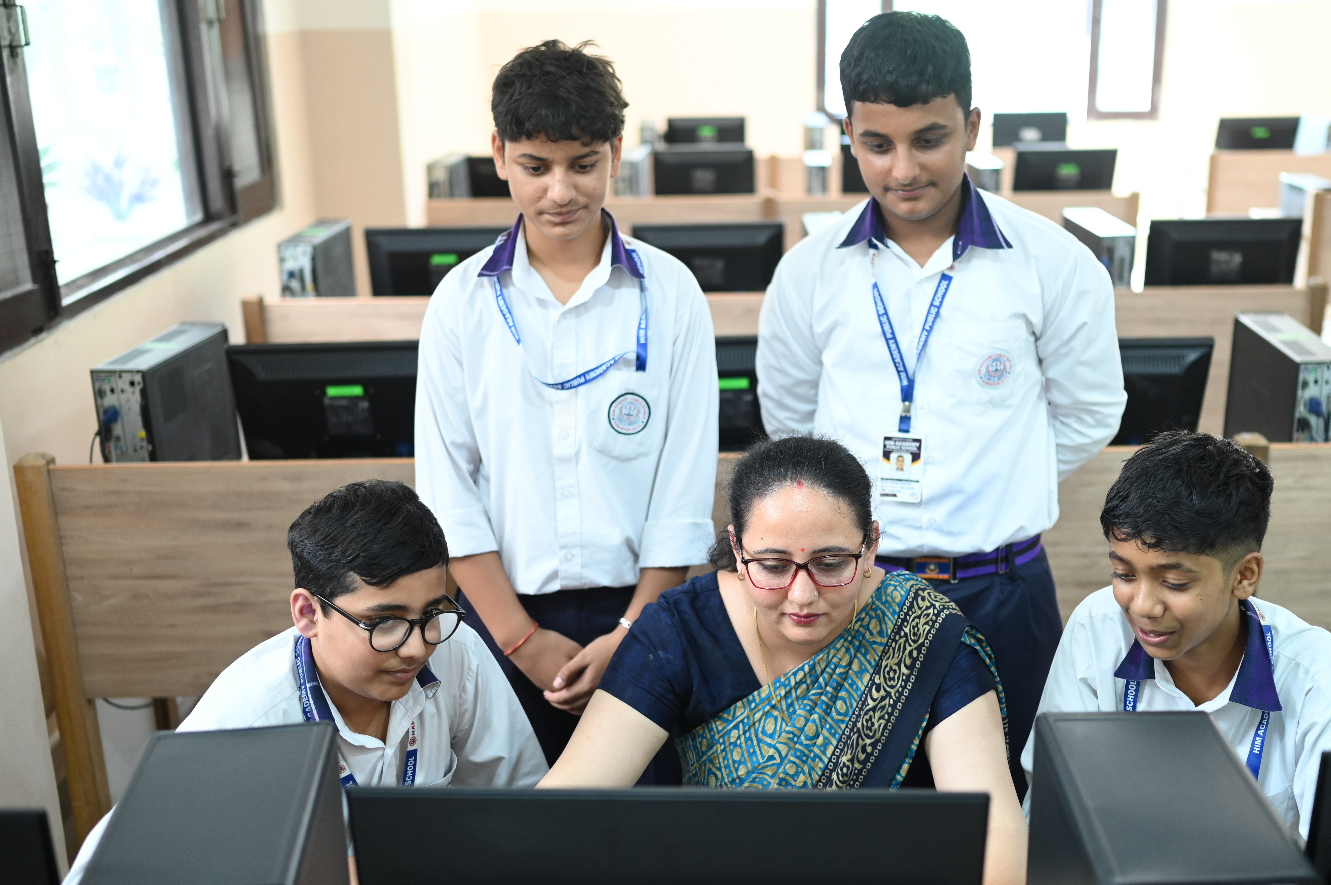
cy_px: 456
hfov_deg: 47.3
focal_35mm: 41
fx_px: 1515
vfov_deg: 32.6
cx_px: 756
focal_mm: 35
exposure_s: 1/125
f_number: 1.8
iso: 800
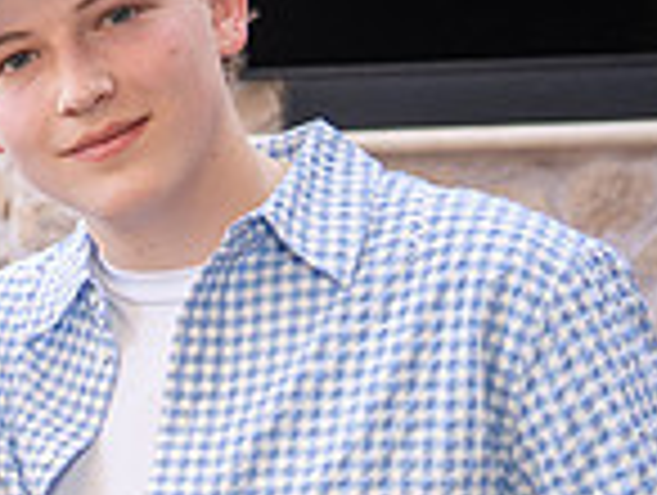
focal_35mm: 103
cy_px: 529
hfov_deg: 16.1
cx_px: -526
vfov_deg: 14.1
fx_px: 1958
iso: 320
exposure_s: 1/200
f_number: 4
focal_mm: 27
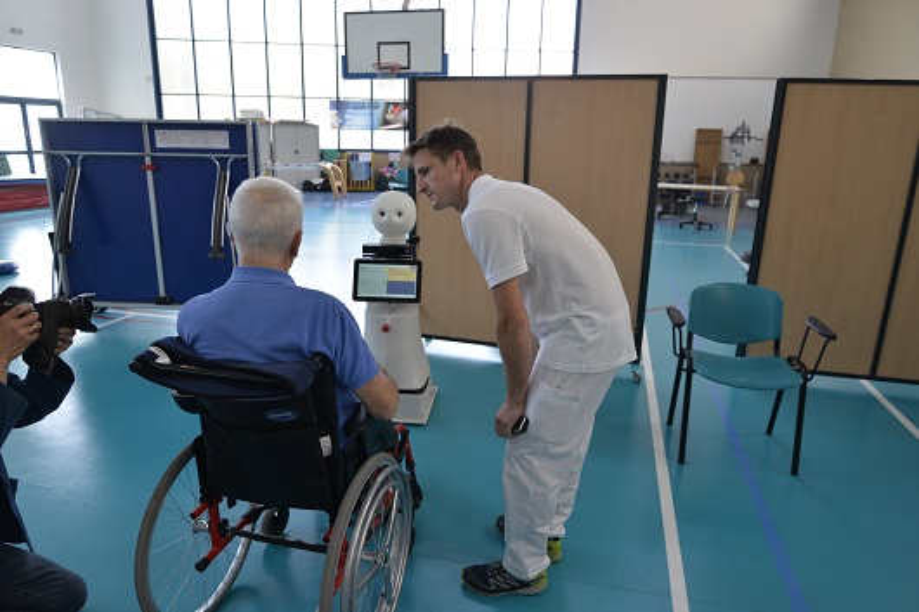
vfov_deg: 53.1
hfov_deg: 73.8
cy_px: 306
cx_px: 460
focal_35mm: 24
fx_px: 612
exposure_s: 1/125
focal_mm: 24
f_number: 5.6
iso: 800
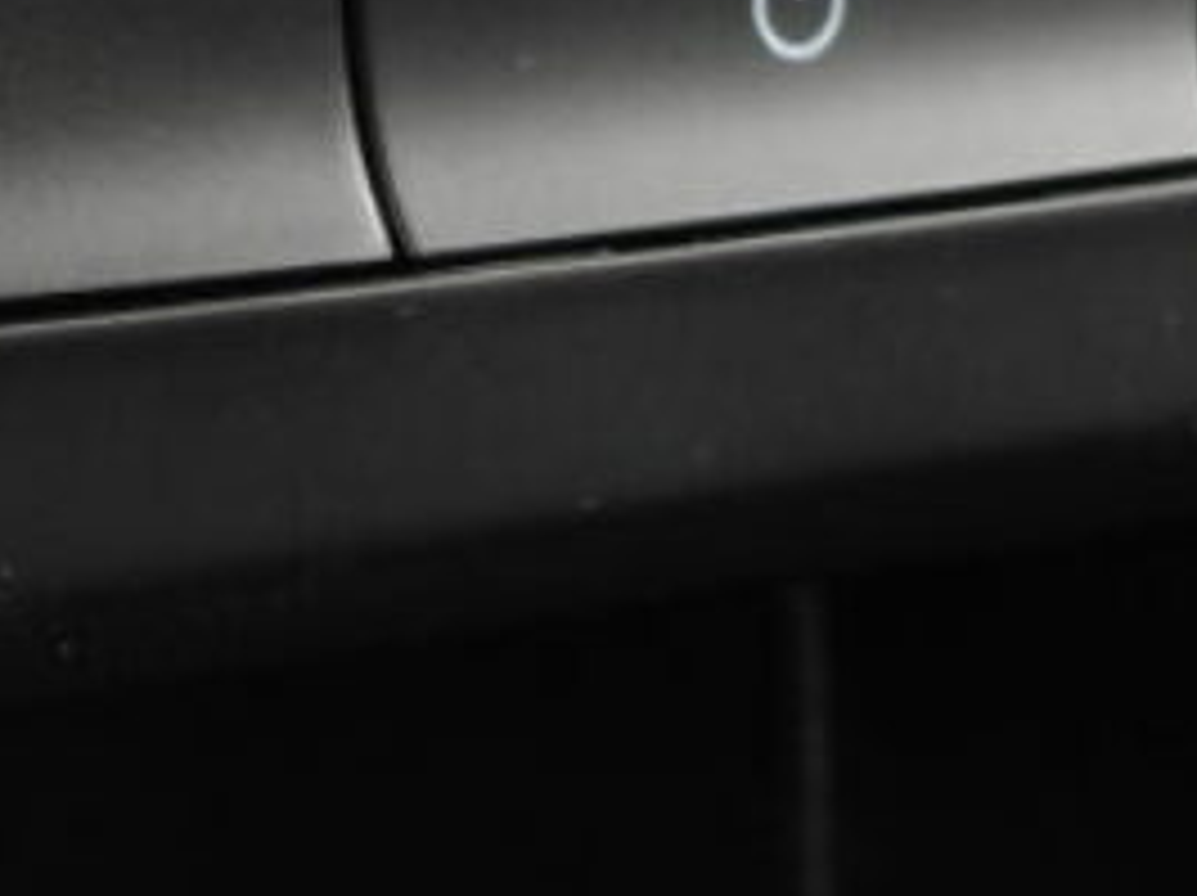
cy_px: -621
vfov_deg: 5.8
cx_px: 284
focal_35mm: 252
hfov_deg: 7.9
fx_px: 8706
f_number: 3.2
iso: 100
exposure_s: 1/30
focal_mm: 8.5
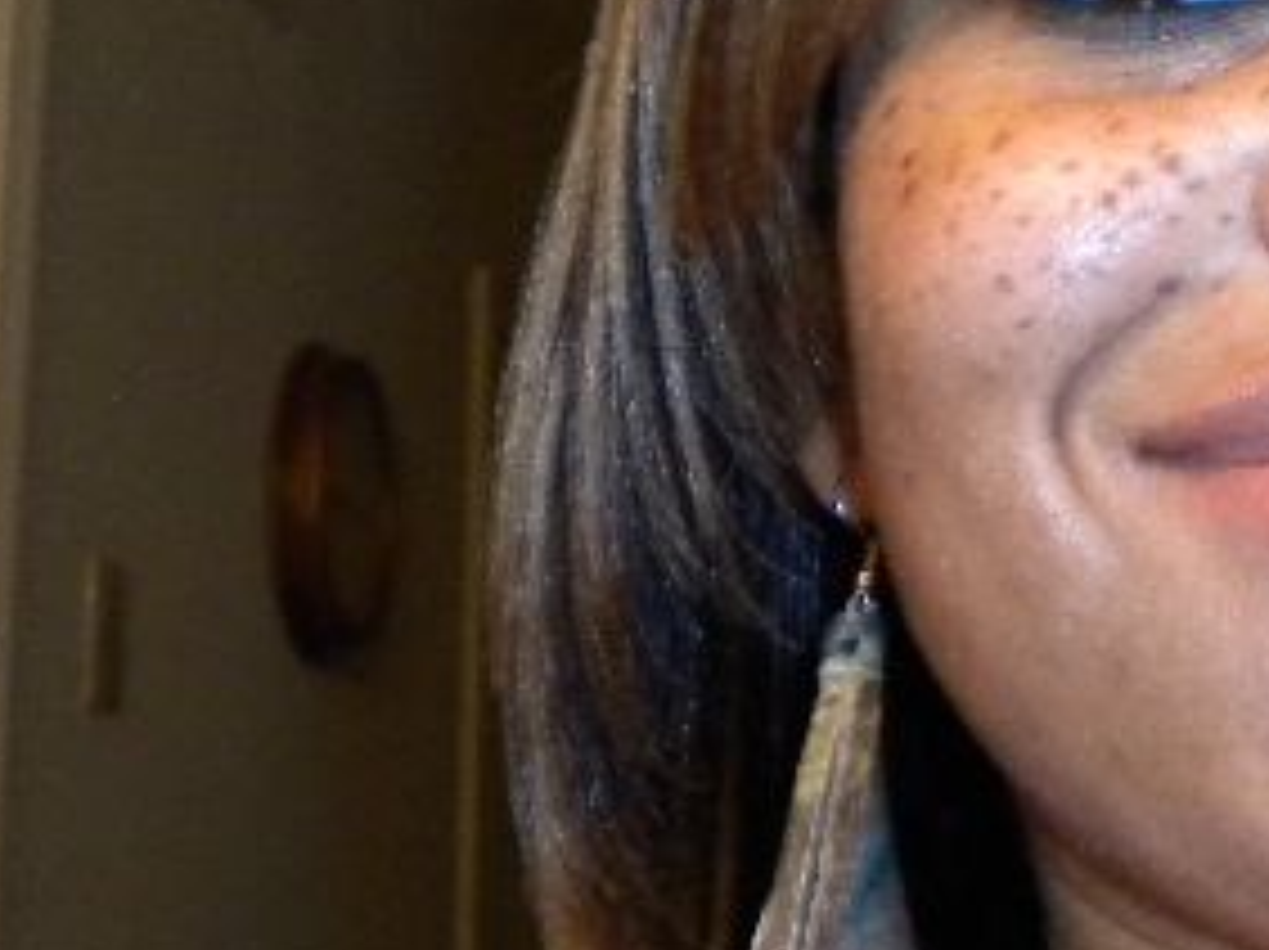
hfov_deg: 21.8
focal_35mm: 87
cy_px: 502
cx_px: 1220
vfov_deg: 16.9
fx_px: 3187
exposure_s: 1/30
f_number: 3.1
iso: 400
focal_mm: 6.3
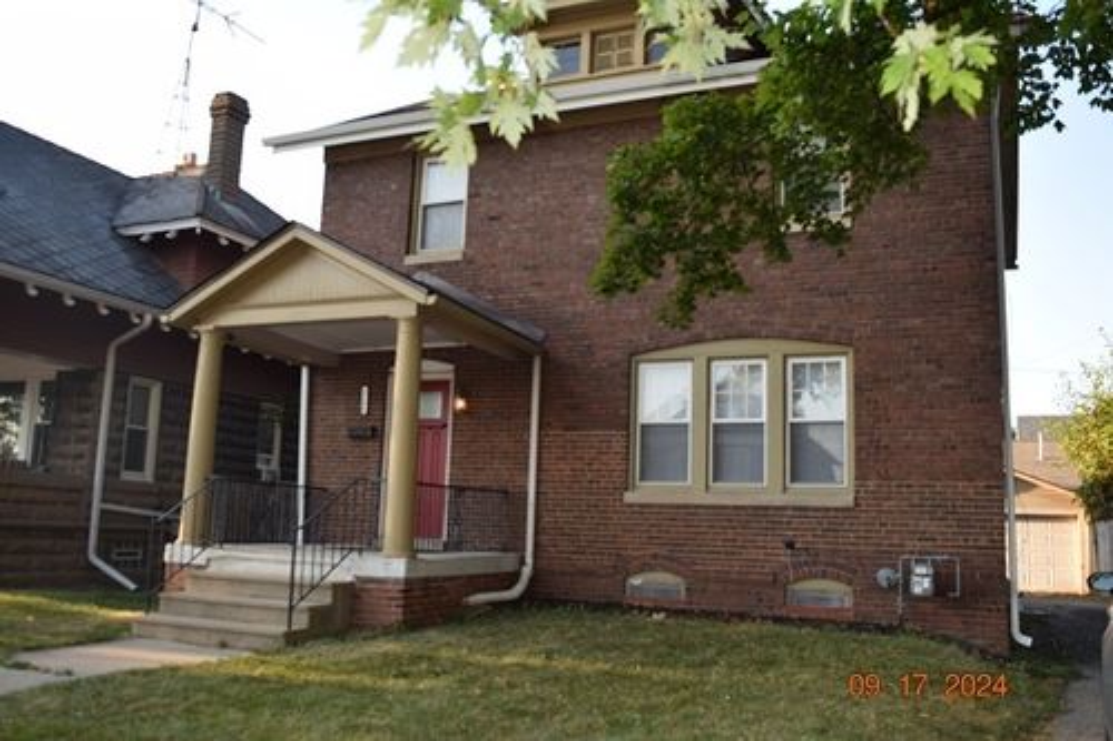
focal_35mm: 32
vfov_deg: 41.7
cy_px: 370
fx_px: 973
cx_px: 556
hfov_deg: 59.5
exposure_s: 1/125
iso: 140
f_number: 5.6
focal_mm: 21
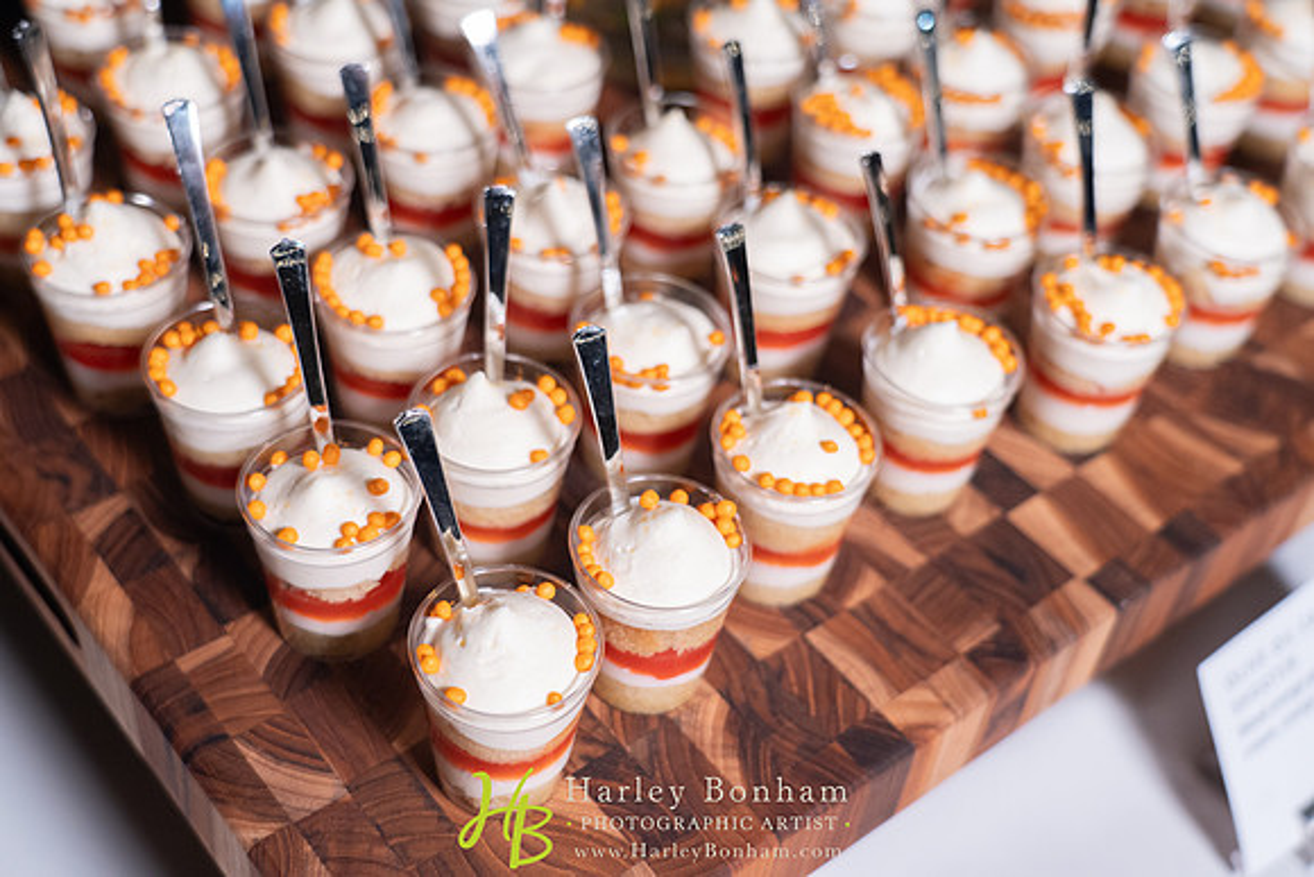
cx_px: 657
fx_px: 1679
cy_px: 438
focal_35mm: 46
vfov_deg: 29.3
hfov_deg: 42.7
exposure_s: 1/80
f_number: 4
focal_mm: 46
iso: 2000
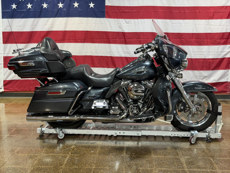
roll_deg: -0.2
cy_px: 86
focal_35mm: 48
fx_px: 319
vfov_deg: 30.3
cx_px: 115
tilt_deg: -10.0
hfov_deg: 39.7
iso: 64
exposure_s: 1/60
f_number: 1.78
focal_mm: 6.76
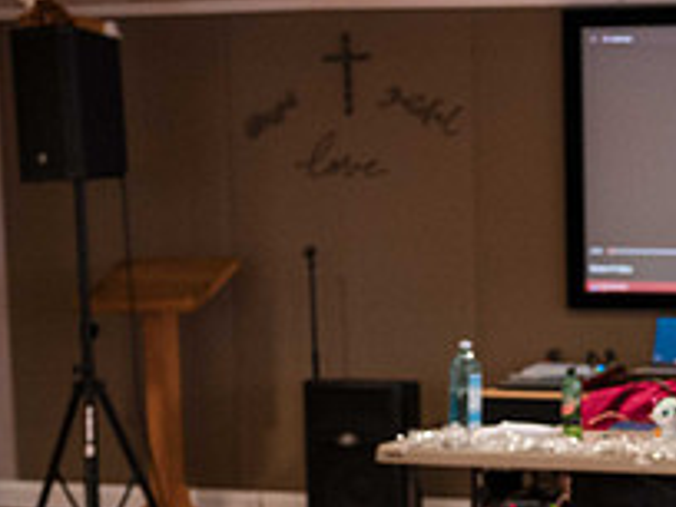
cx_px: 869
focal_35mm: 105
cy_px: 460
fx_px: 2050
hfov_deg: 17.6
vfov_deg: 14.0
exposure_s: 1/125
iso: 3200
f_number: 2.8
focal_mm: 35
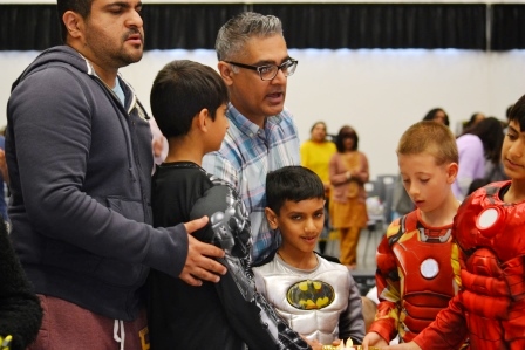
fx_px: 1203
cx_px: 262
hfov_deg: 24.6
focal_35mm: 82
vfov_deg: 16.6
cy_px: 175
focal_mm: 55
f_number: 4.5
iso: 1400
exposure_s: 1/60
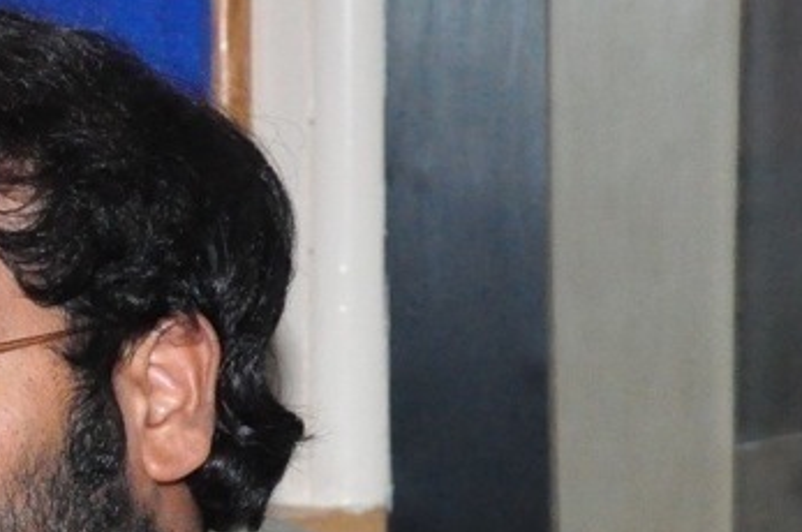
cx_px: -566
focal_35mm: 270
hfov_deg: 7.5
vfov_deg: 5.0
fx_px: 6004
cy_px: 771
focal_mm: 52
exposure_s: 1/125
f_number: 5
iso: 3200
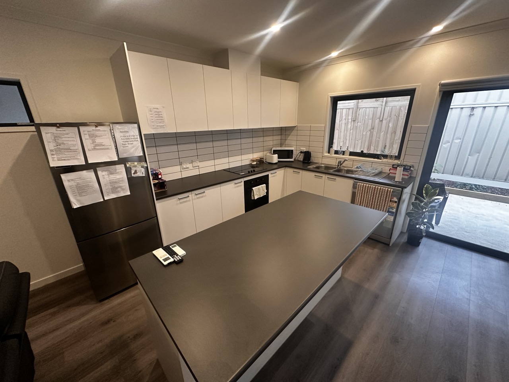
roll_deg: +1.1
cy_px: 191
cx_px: 254
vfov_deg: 85.7
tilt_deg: -17.8
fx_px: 206
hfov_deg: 102.1
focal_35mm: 14
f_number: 2.2
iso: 320
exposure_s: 1/100
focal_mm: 2.22
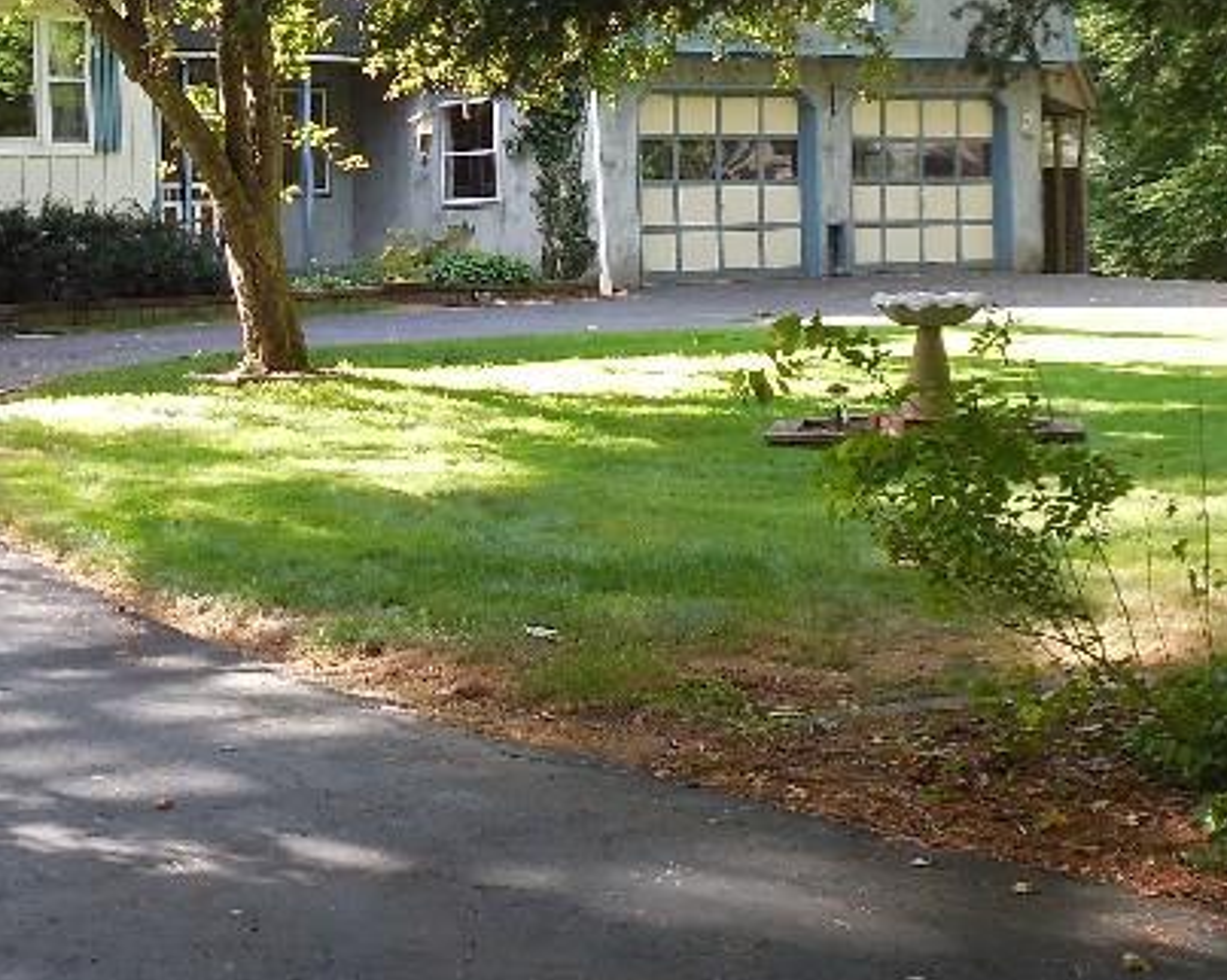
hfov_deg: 26.0
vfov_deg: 21.2
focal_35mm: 72
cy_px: 326
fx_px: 2613
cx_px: 286
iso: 125
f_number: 4
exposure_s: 1/60
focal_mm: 5.2
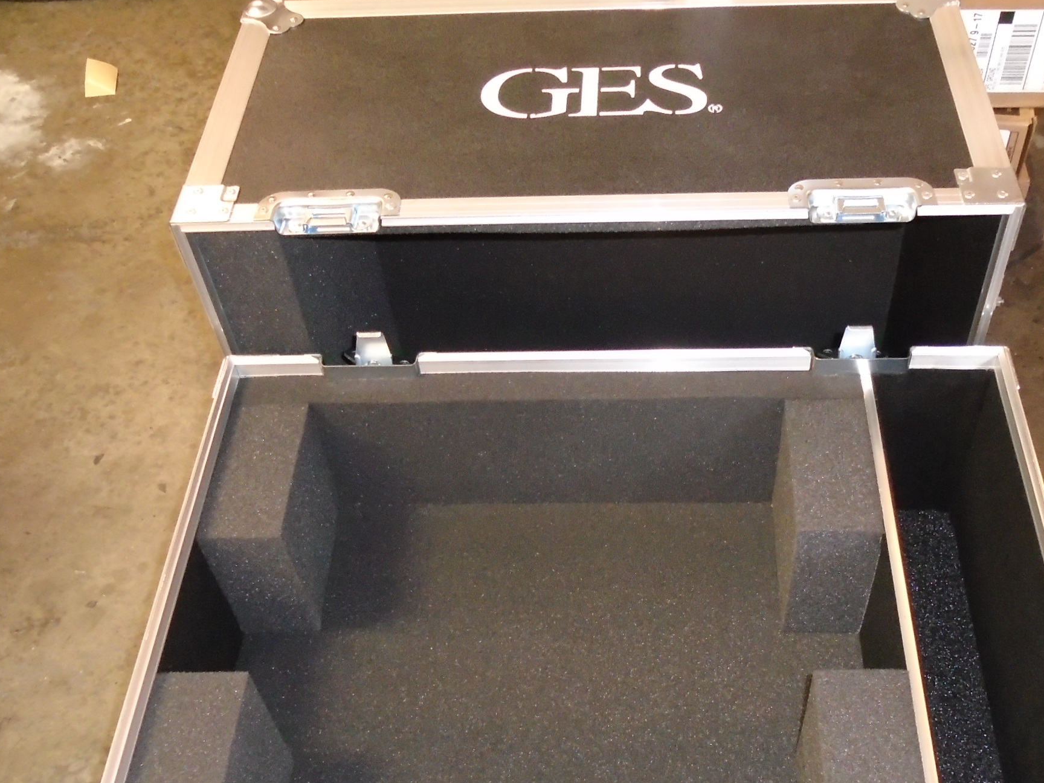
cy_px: 502
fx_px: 1176
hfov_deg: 47.6
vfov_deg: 36.5
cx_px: 623
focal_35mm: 39
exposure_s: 1/30
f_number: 3.2
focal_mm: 4.6
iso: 400
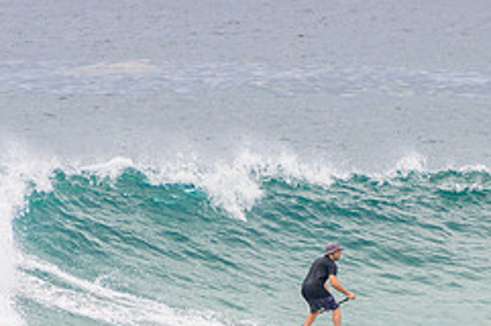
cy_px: 304
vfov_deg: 1.0
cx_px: 364
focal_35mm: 1327
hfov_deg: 1.6
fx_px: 18074
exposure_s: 1/2000
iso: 250
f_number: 5.6
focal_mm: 400
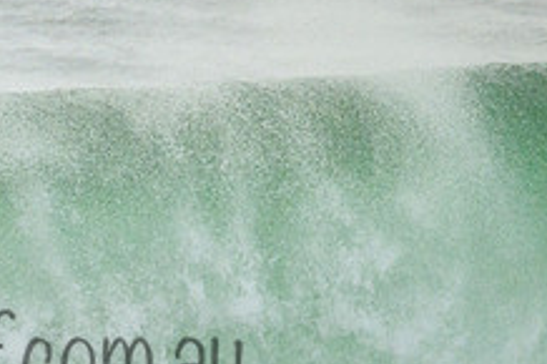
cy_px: 328
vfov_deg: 0.6
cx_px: -23
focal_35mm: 2131
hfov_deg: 1.0
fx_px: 32354
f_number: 11
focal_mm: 800
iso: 1800
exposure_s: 1/2500
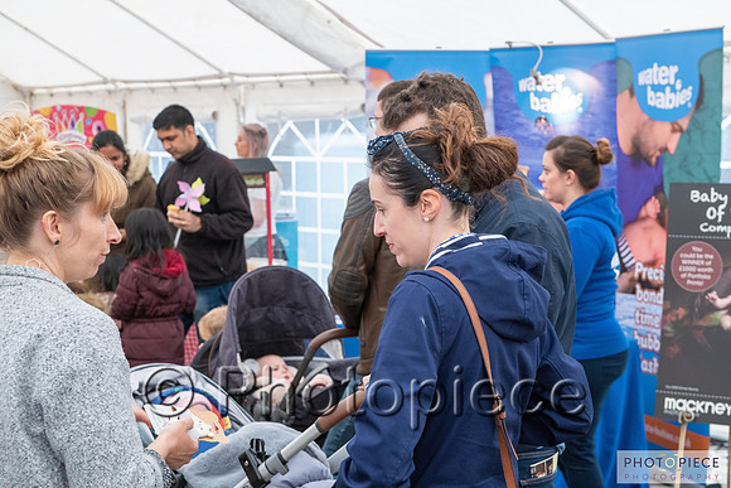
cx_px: 366
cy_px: 244
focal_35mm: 66
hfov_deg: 30.5
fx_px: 1340
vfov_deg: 20.6
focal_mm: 66
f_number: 6.3
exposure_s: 1/200
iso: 800
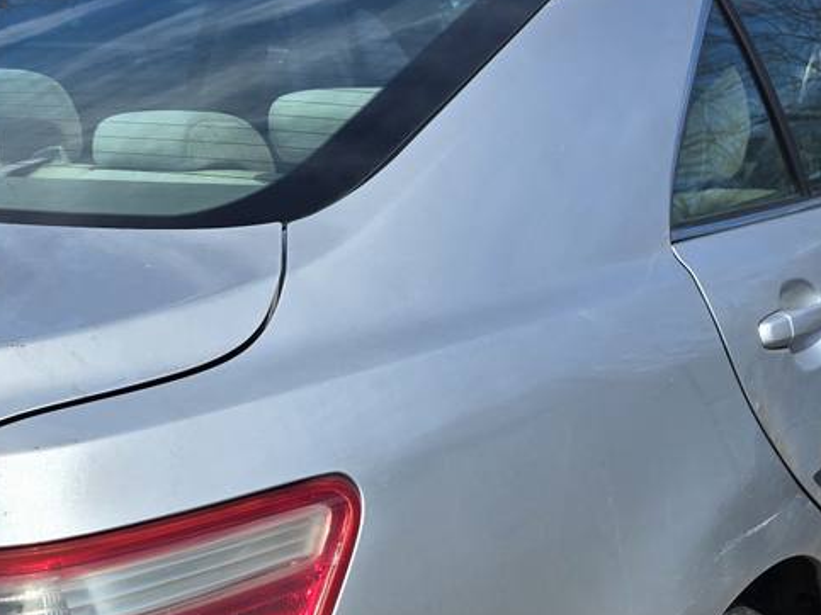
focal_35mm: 61
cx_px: 252
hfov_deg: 31.4
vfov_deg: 23.3
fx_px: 1446
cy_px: 579
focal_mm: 6.3
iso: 12
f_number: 1.7
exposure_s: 1/709
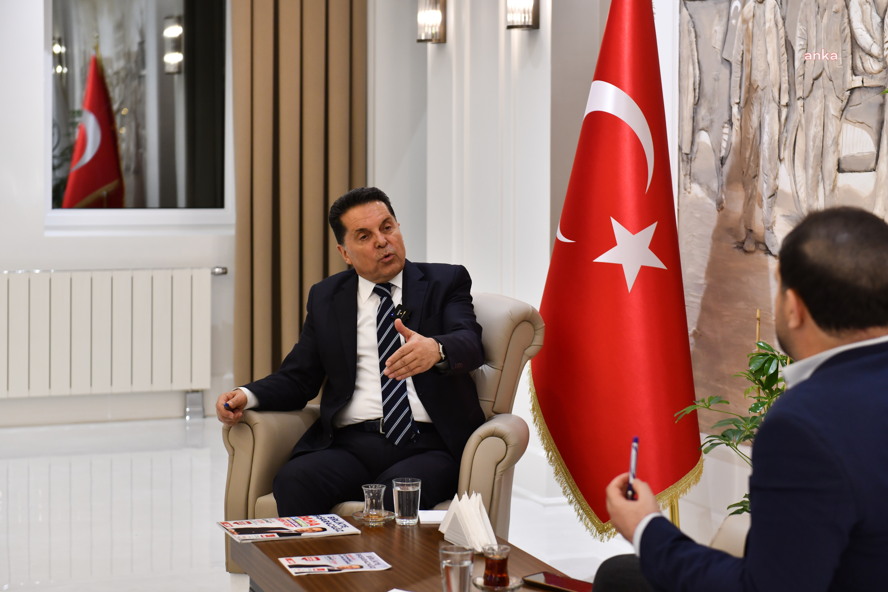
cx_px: 444
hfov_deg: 28.8
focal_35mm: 70
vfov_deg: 19.5
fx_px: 1727
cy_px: 296
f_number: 3.5
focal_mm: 70
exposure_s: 1/250
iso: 800
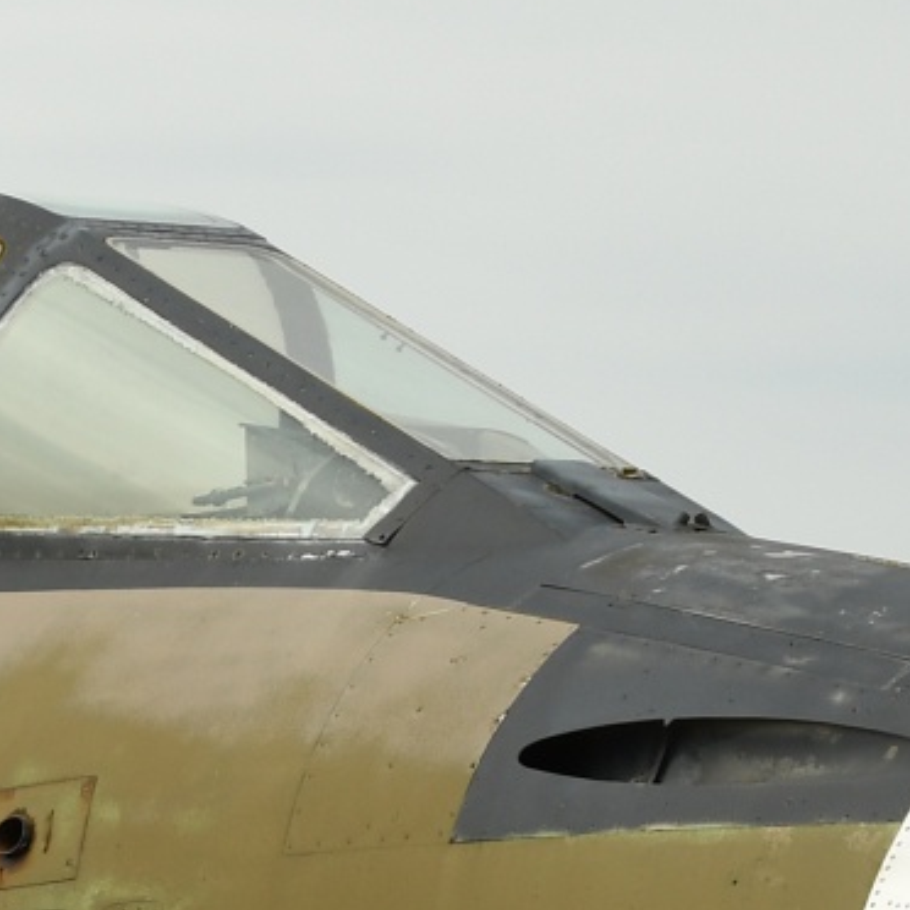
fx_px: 6841
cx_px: -629
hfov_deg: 7.4
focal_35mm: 230
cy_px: 1174
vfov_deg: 7.5
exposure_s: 1/320
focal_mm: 28
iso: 100
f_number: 7.1
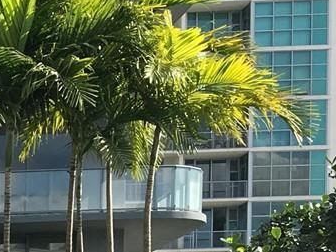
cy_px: 483
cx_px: -423
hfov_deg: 12.0
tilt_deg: -2.5
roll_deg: -0.3
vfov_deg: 10.0
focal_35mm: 138
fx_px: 1339
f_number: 2.2
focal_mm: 4.15
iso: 25
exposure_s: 1/785
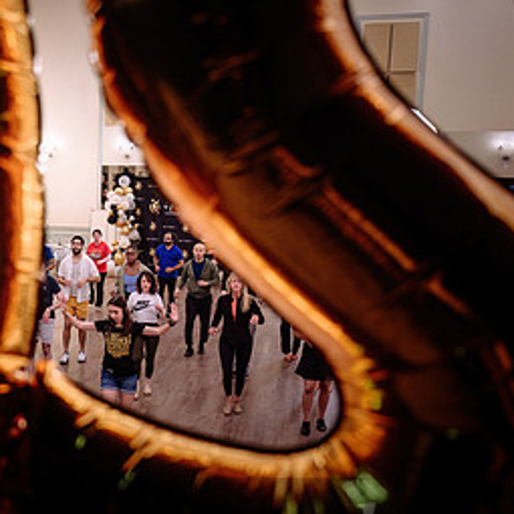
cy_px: 285
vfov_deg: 33.4
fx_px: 857
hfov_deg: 31.3
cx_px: 21
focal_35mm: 51
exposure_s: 1/160
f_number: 2.8
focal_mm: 24
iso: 800
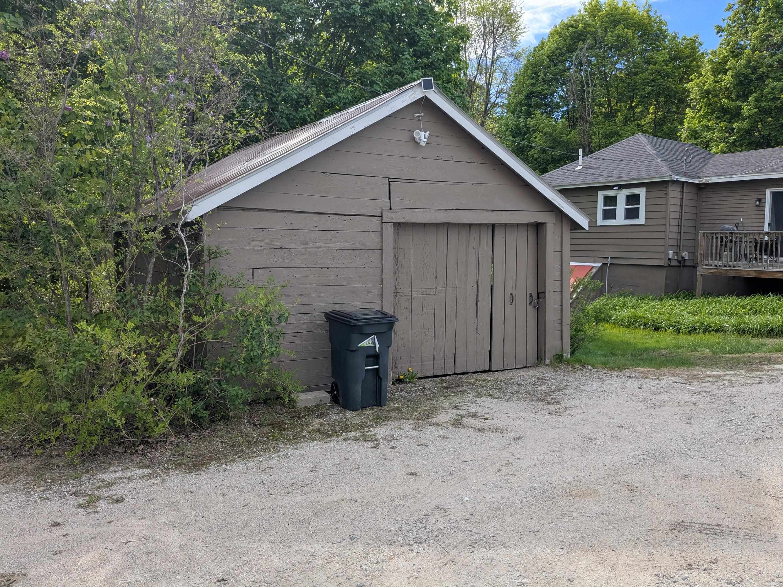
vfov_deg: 51.4
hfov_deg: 65.3
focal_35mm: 27
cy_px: 294
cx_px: 392
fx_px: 611
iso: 42
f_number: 1.73
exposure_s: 1/1114
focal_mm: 4.38
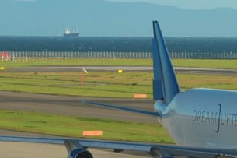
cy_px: 98
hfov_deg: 4.5
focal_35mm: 457
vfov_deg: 3.0
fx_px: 3007
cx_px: 222
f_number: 8
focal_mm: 145
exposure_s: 1/500
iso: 220
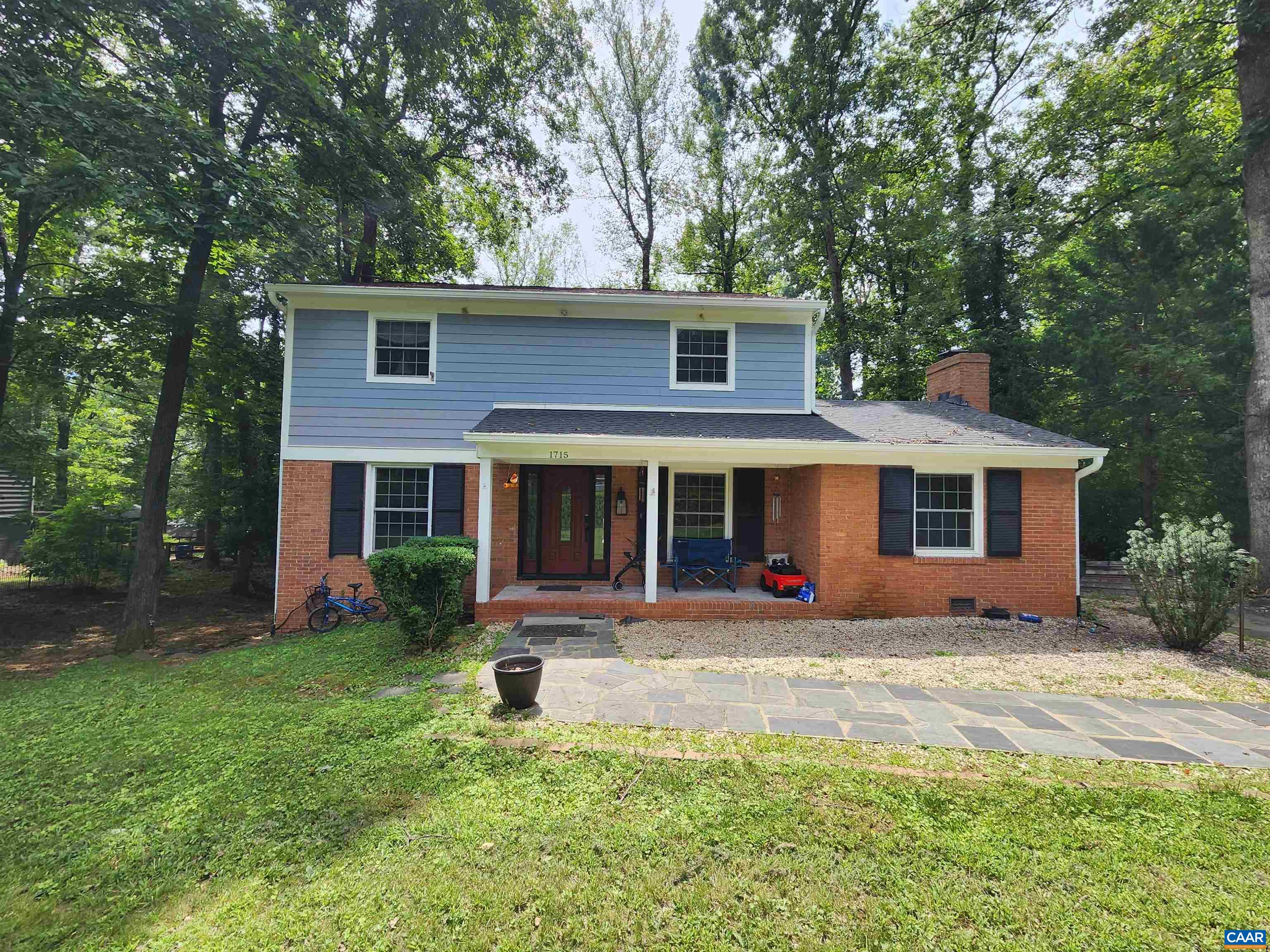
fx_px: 477
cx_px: 635
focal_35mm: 13
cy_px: 476
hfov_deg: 106.2
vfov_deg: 89.9
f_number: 2.2
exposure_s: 1/634
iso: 50
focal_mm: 2.2
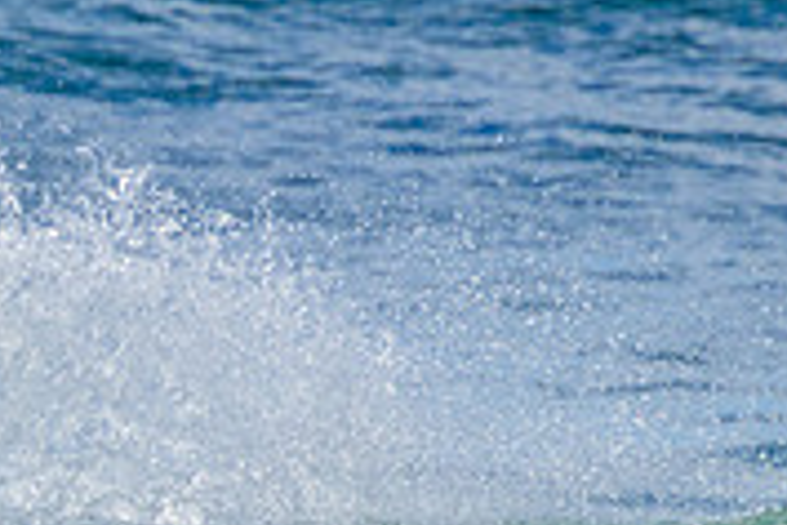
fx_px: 57315
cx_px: -316
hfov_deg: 0.8
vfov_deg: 0.5
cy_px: 745
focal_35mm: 2622
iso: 1000
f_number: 11
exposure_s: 1/2000
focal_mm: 800
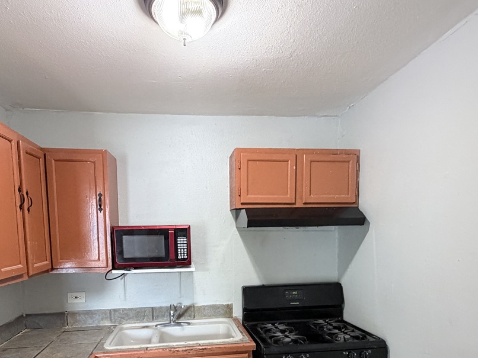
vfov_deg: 52.5
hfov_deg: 69.3
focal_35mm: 25
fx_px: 345
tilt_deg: -7.1
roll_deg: -0.1
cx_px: 225
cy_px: 268
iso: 500
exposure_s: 1/60
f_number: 2.2
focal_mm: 2.22
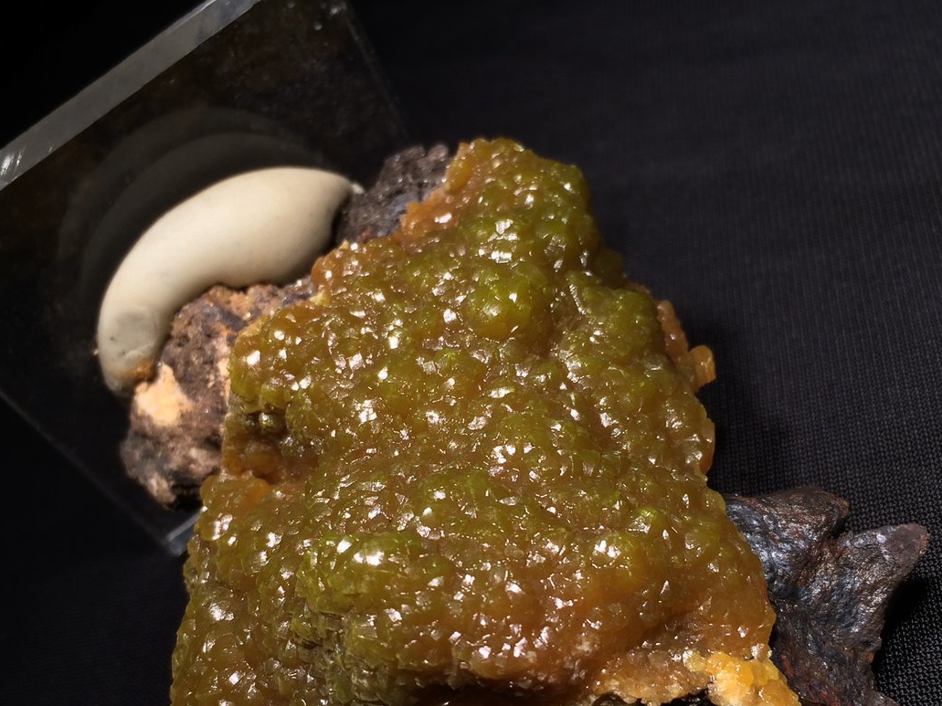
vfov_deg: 31.9
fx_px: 1224
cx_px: 508
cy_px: 481
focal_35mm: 45
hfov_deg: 42.0
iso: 32
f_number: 2.2
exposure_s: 1/178
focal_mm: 4.15
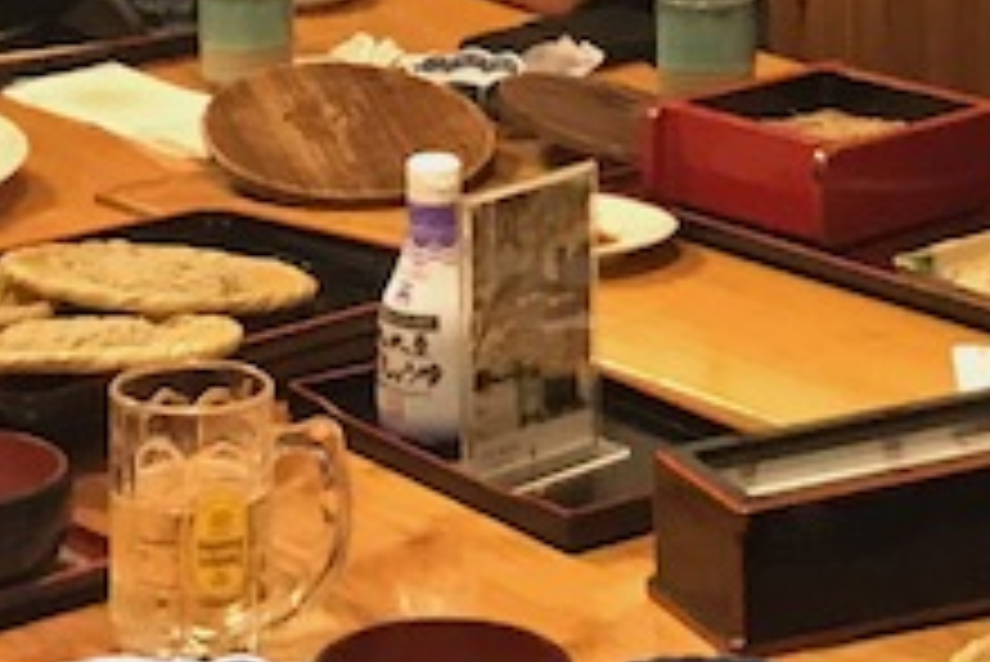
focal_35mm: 159
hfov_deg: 12.9
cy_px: -396
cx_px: 356
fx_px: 4375
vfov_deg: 8.4
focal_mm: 3.99
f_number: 1.8
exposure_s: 1/8
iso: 80
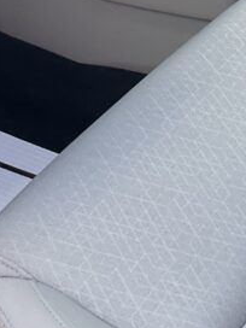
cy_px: -84
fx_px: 1033
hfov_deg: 13.6
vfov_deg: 17.1
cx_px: 111
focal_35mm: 109
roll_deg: -0.6
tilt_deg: -28.6
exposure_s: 1/193
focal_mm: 3
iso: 16
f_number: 1.8
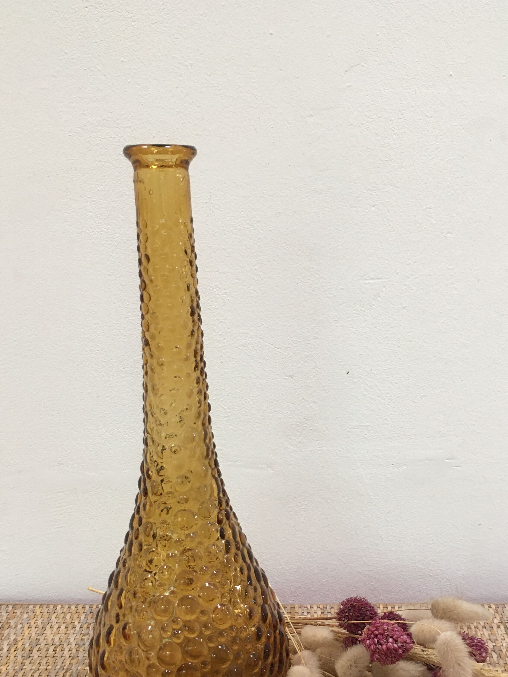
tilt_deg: -16.4
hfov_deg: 35.9
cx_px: 297
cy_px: 418
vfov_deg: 46.4
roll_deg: +1.8
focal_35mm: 40
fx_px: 783
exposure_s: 1/33
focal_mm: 4.15
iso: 64
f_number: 2.2
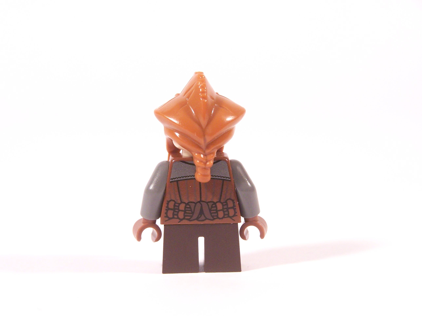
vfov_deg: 12.7
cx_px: 211
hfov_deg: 16.8
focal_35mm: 117
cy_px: 158
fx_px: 1426
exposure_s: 1/20
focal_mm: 19.4
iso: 200
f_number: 3.6
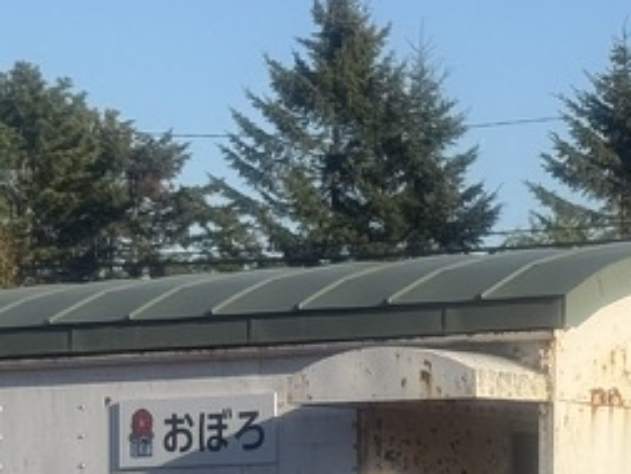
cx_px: 307
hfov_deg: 10.2
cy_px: 654
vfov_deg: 7.6
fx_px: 3538
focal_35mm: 194
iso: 80
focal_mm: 6.76
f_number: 1.78
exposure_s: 1/4587
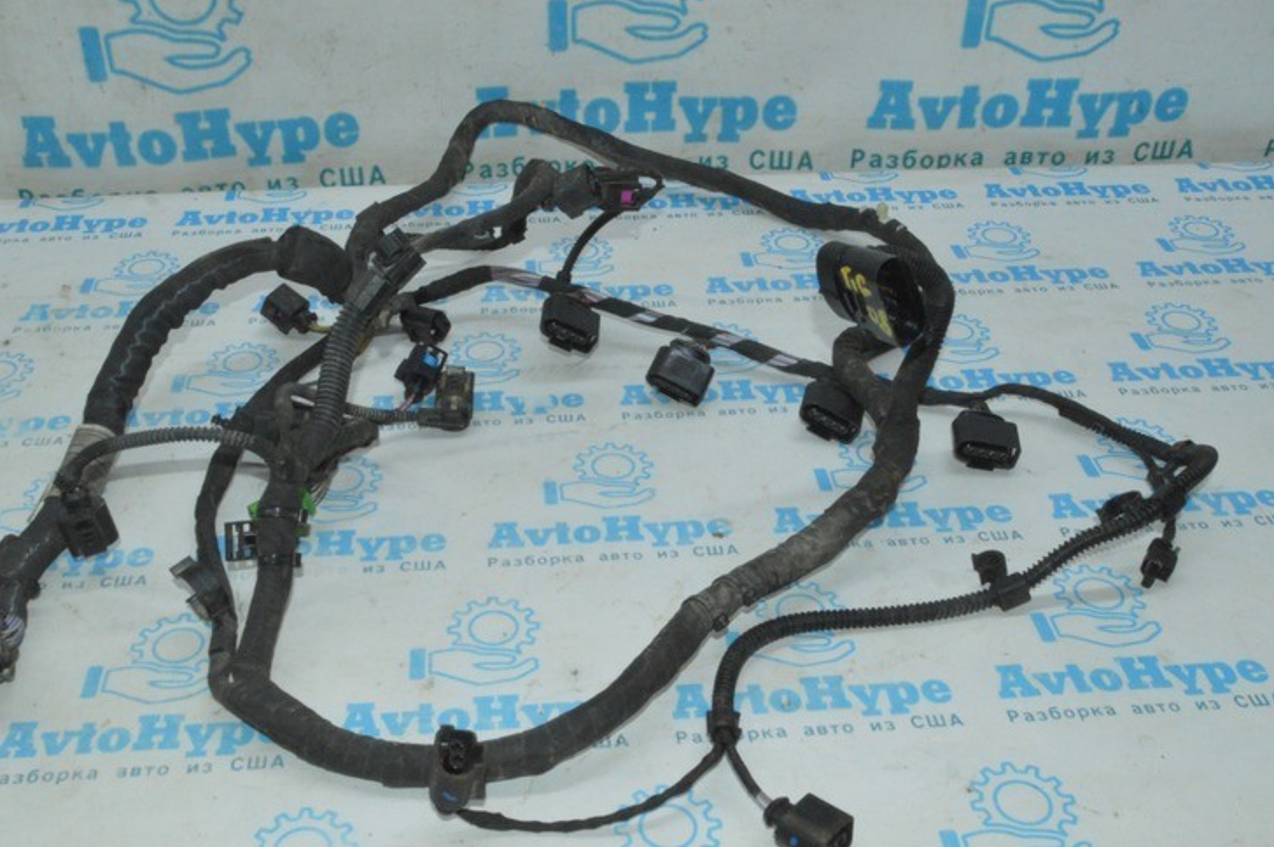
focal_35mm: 38
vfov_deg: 35.0
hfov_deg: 50.6
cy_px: 417
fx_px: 1344
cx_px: 556
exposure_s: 1/50
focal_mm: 18
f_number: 22
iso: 3200
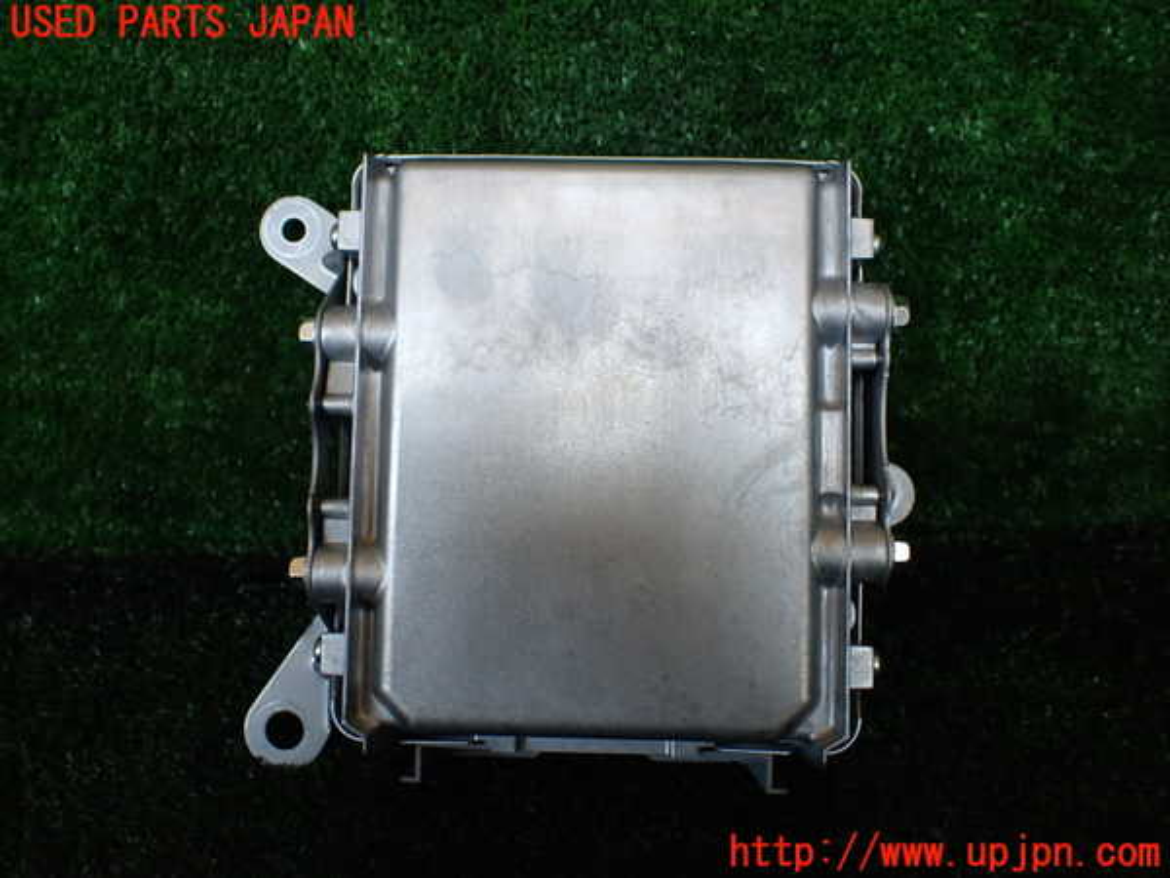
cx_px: 585
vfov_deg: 46.8
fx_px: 1014
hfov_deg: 60.0
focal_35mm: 30
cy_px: 439
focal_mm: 5.4
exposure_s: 1/125
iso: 160
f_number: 2.3
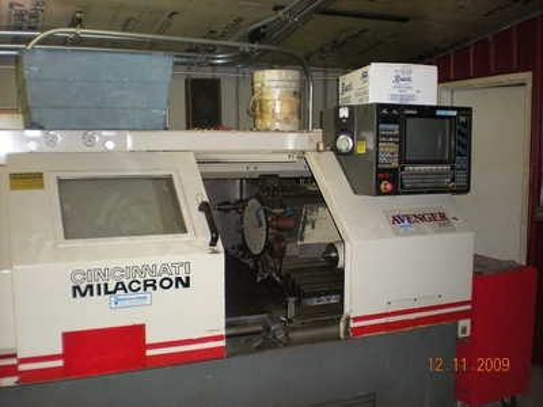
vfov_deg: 37.7
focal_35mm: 38
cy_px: 204
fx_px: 596
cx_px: 272
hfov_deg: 49.0
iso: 330
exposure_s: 1/60
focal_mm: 6.3
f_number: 3.1
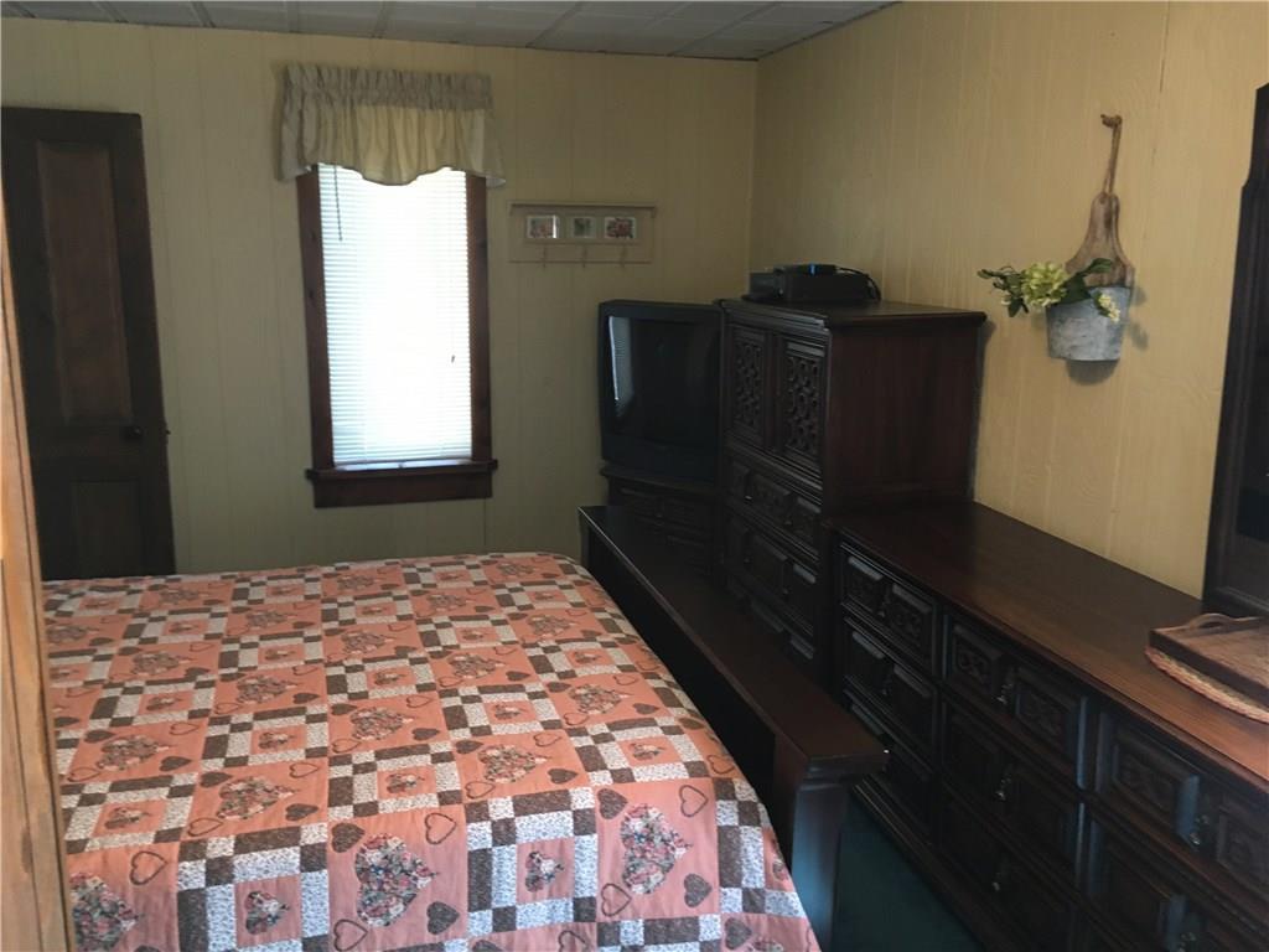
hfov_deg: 61.7
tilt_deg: -12.6
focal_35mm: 29
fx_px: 1063
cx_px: 634
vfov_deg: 48.2
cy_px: 476
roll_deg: -0.1
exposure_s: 1/30
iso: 125
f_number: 2.2
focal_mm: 4.15
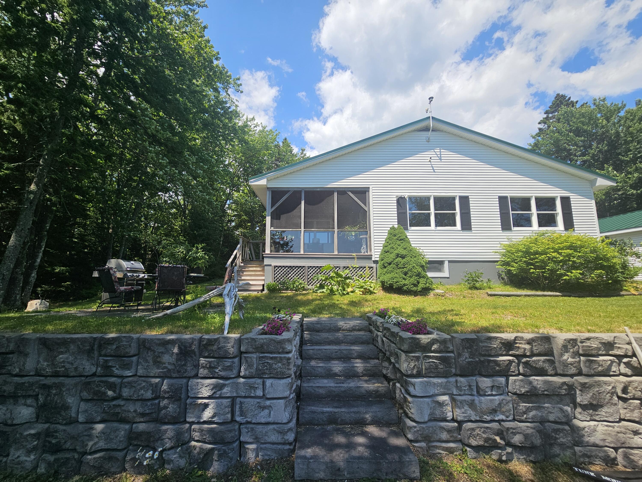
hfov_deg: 106.2
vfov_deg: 89.9
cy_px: 241
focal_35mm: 13
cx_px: 321
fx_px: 241
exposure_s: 1/1780
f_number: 2.2
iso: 50
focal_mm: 2.2
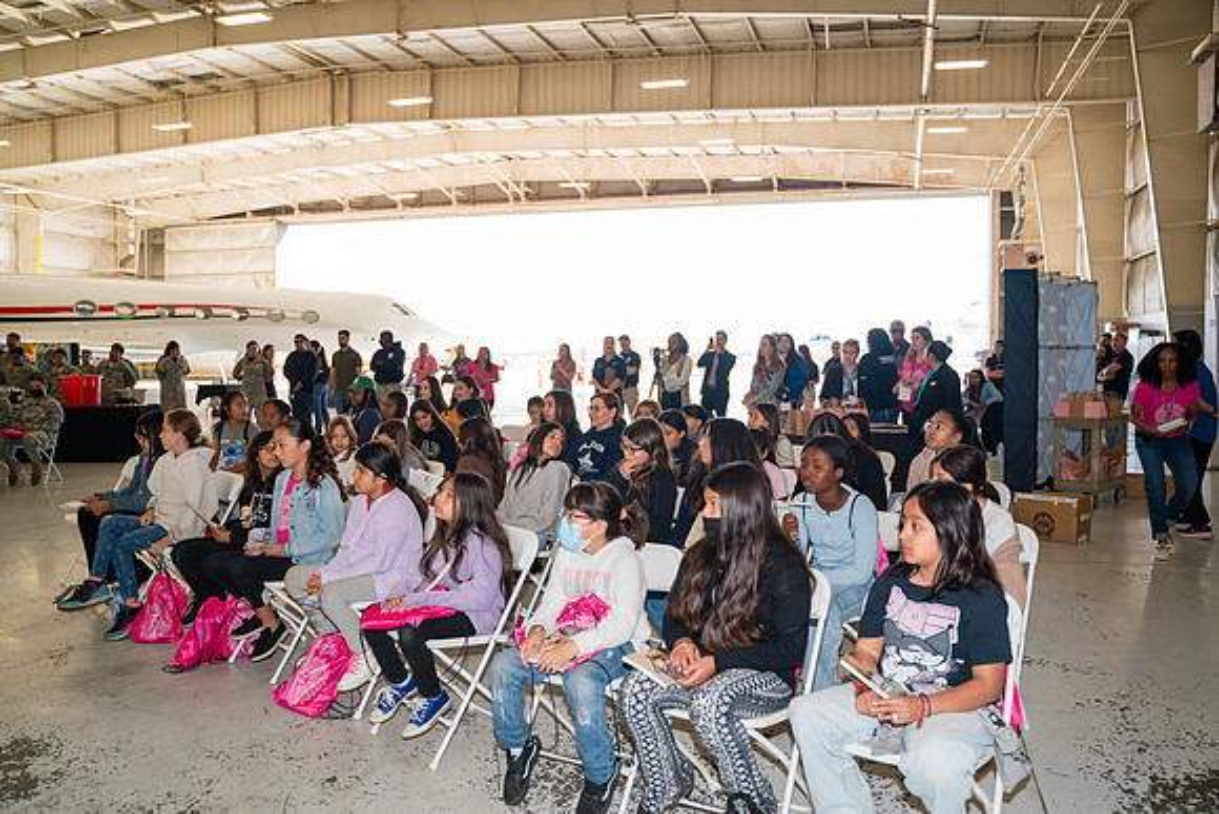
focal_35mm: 28
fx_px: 948
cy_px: 407
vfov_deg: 46.4
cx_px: 610
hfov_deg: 65.5
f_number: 3.2
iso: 320
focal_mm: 28
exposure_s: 1/320
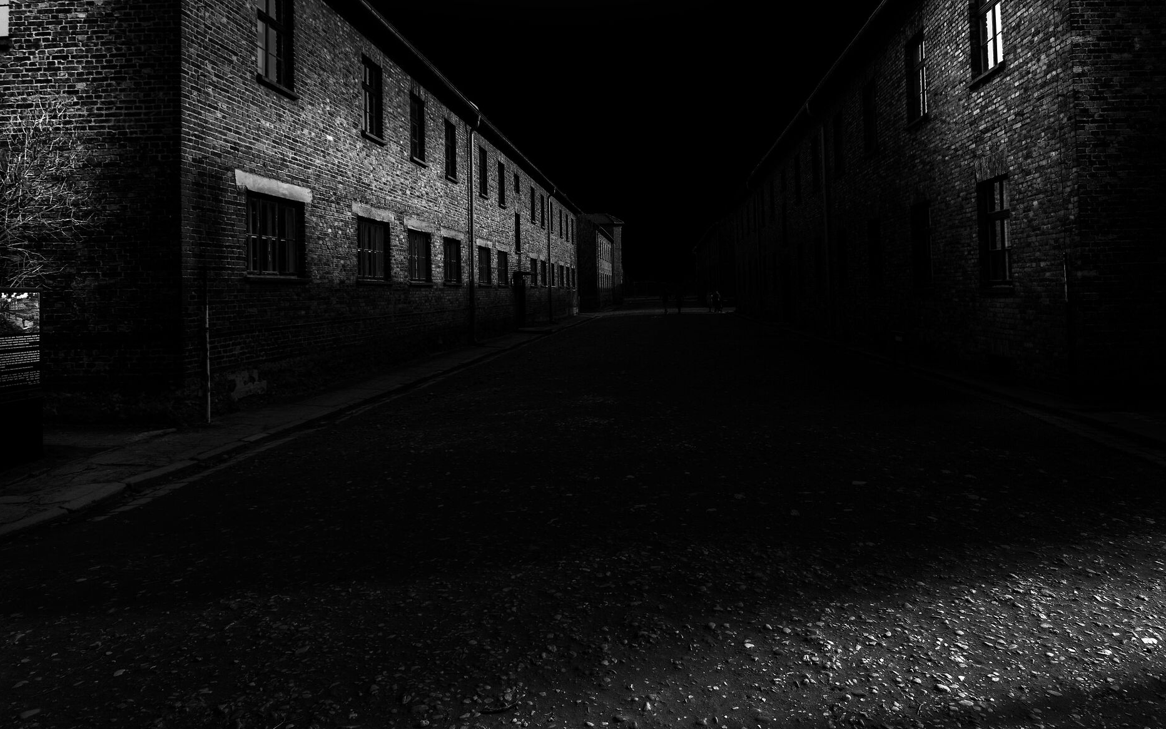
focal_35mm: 22
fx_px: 688
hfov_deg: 80.2
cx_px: 654
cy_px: 265
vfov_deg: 55.0
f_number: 5.6
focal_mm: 11
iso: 100
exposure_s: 1/500
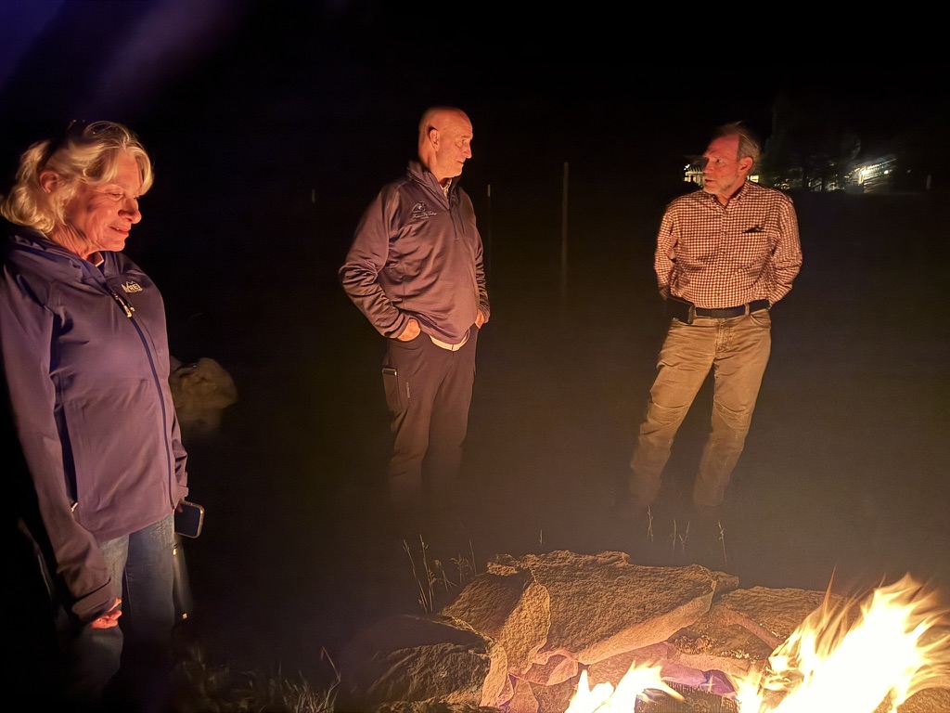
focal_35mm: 24
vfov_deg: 56.8
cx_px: 475
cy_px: 356
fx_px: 659
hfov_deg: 71.6
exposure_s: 1/9
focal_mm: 6.76
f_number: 1.78
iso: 4000
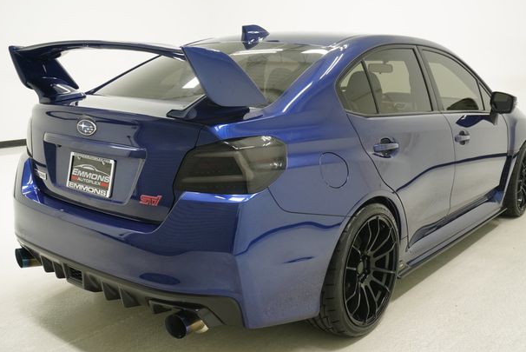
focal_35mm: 38
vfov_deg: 35.1
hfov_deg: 50.7
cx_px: 270
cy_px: 177
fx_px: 556
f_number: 5.6
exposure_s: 1/200
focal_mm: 24
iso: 1250
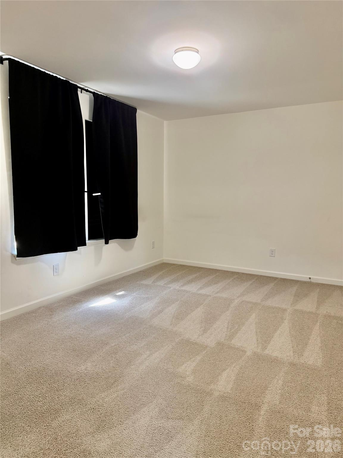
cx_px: 172
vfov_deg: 71.6
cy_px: 229
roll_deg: -0.2
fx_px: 317
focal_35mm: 24
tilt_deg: -6.2
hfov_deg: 56.8
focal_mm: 6.76
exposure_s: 1/60
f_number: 1.78
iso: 200
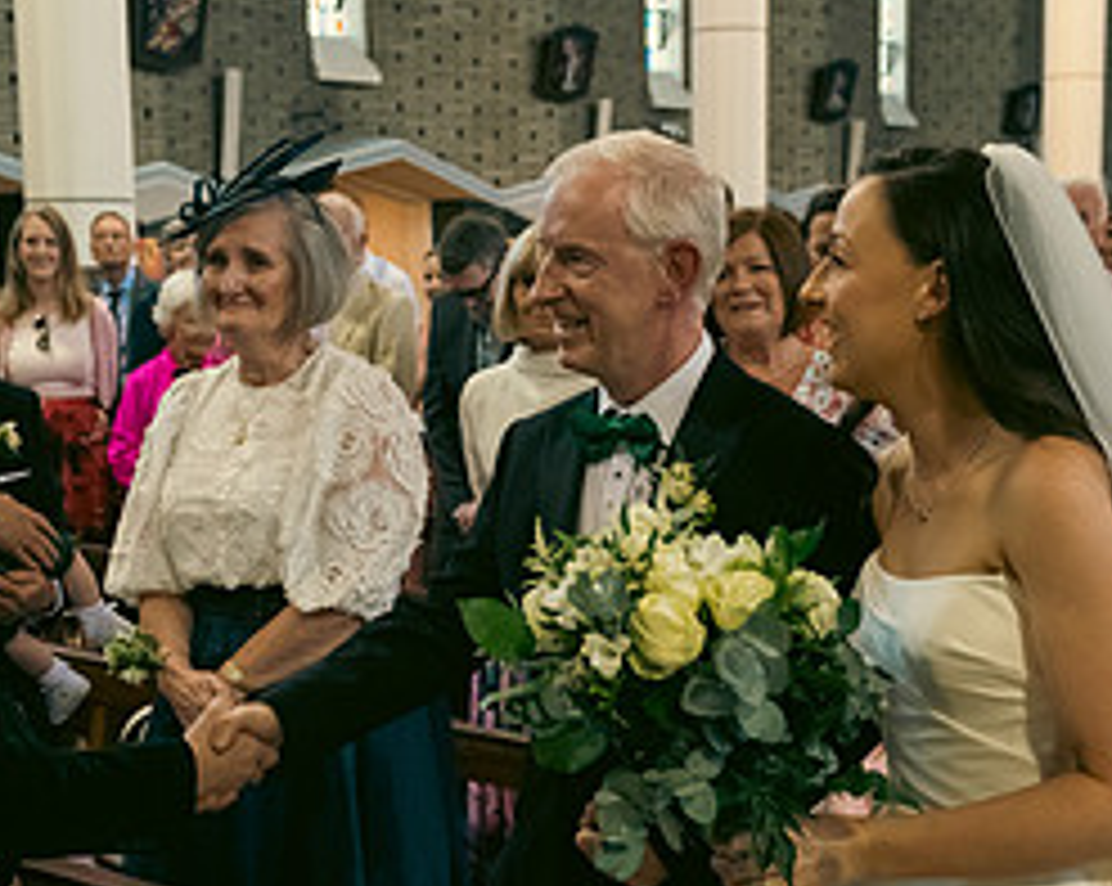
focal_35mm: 53
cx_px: 545
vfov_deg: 28.4
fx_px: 1742
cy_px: 569
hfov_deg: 35.4
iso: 1000
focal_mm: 24
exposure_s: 1/160
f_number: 3.5
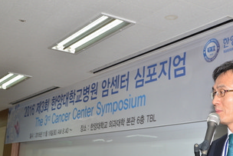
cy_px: 96
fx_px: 408
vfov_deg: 21.6
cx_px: 150
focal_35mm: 63
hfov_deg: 31.7
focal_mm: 32
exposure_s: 1/100
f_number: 6.3
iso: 400
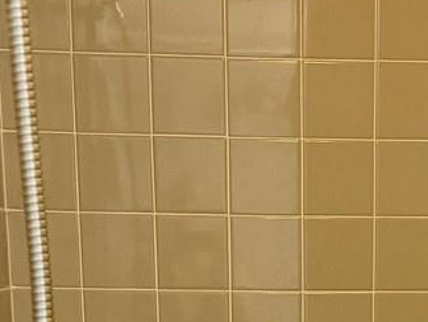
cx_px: 367
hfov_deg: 16.5
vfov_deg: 11.7
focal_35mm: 118
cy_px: 569
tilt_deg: -13.0
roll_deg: +0.6
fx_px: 1460
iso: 250
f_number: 1.78
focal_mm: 6.76
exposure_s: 1/60
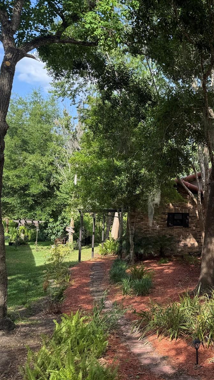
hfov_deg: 30.3
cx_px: 235
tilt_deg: +2.8
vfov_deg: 56.6
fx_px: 353
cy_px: 190
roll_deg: -1.5
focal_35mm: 35
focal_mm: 6.76
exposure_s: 1/995
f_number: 1.78
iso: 80
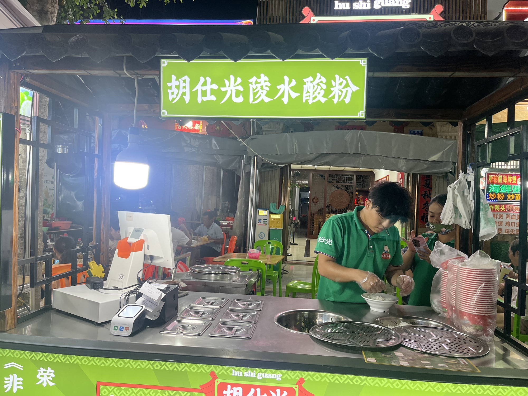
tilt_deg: +1.7
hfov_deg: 67.3
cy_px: 198
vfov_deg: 53.1
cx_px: 264
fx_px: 397
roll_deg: -2.7
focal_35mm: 26
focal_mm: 5.1
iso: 100
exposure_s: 1/100
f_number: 1.6
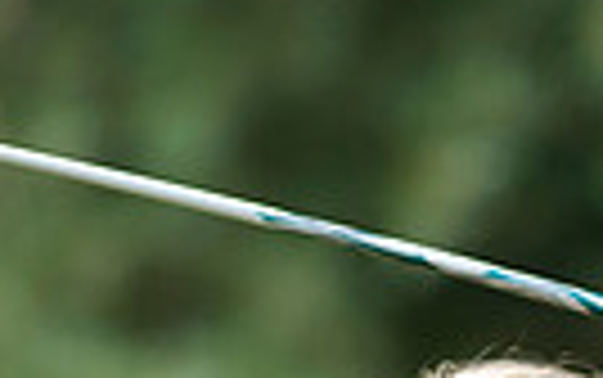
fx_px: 21744
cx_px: 572
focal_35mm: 1322
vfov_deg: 1.0
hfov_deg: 1.6
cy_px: 801
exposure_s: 1/3200
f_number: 4
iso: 500
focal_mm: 300
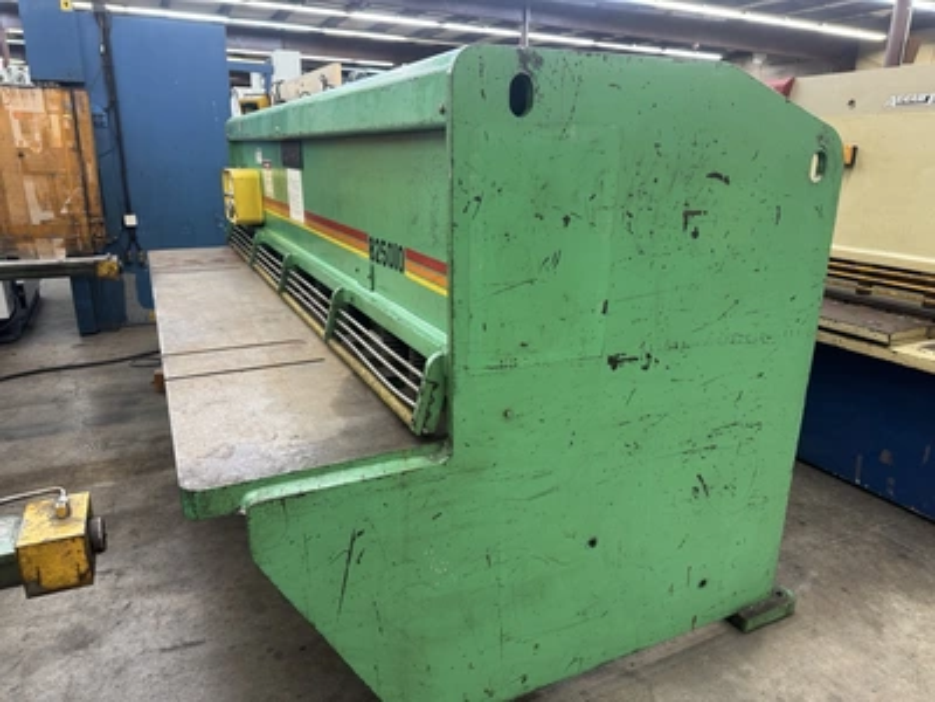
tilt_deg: -19.3
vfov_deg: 56.8
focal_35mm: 24
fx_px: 648
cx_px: 468
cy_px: 351
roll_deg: -0.5
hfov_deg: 71.6
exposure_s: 1/60
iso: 160
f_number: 1.78
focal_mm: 6.76
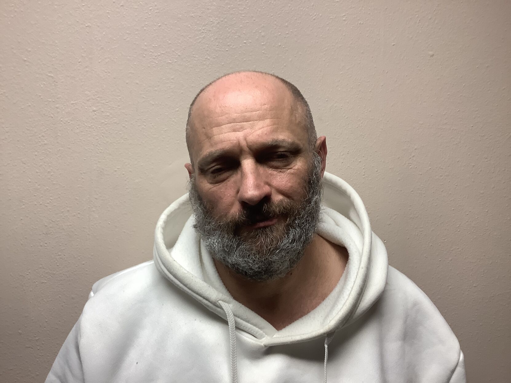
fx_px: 458
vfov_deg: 45.5
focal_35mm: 31
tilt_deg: -6.3
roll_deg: +0.6
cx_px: 256
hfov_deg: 58.3
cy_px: 192
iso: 100
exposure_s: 1/60
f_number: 2.4
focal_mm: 3.3
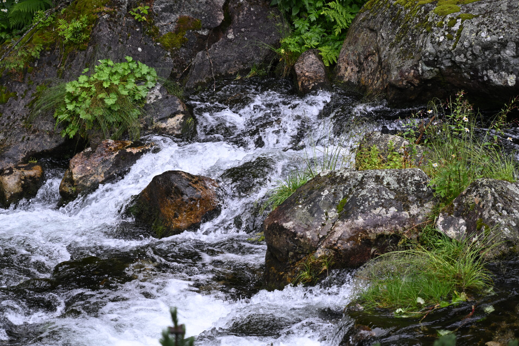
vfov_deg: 8.6
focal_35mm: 159
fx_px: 2292
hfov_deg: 12.9
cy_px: 171
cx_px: 216
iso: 100
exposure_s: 1/250
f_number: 4
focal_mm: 120
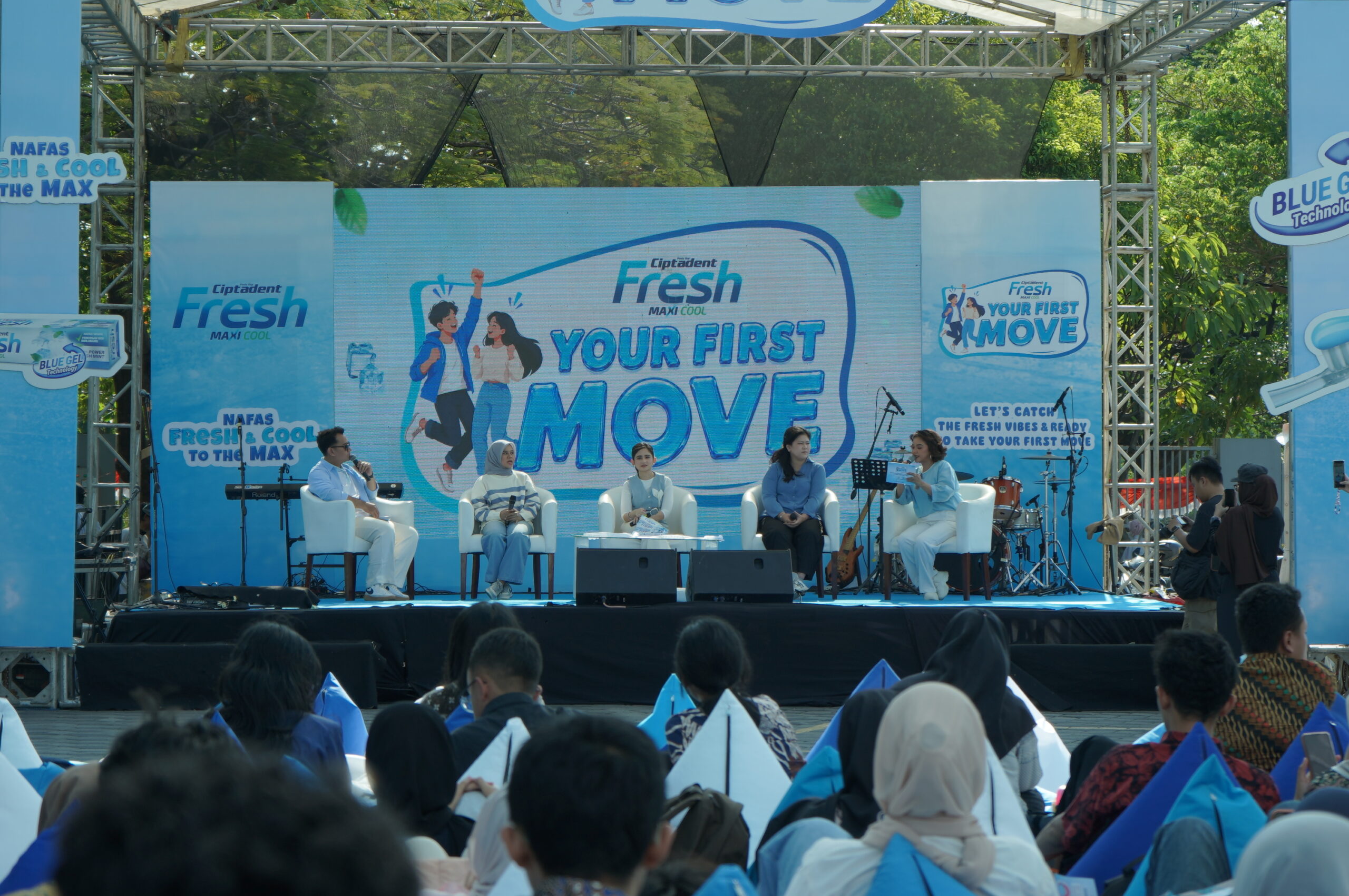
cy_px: 448
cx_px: 674
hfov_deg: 21.9
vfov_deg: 14.7
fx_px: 3482
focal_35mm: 93
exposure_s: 1/250
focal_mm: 62
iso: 100
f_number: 5.6
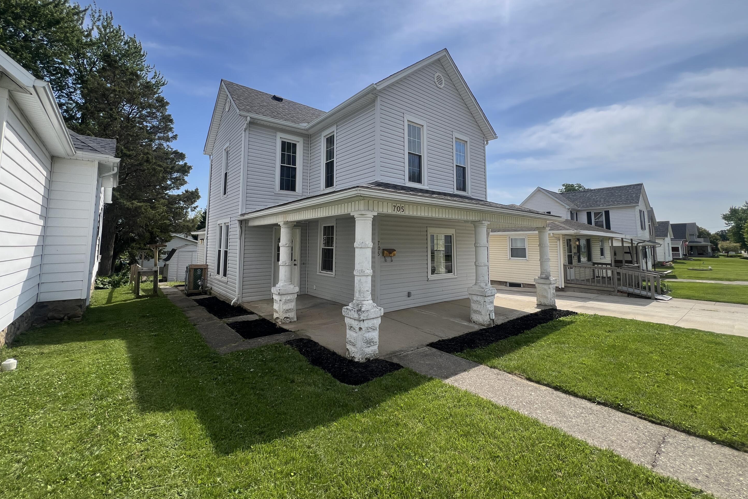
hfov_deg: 104.2
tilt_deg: +5.5
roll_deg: +0.5
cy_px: 215
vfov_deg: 80.8
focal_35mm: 14
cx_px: 376
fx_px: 291
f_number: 1.8
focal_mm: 1.57
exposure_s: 1/1727
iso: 32
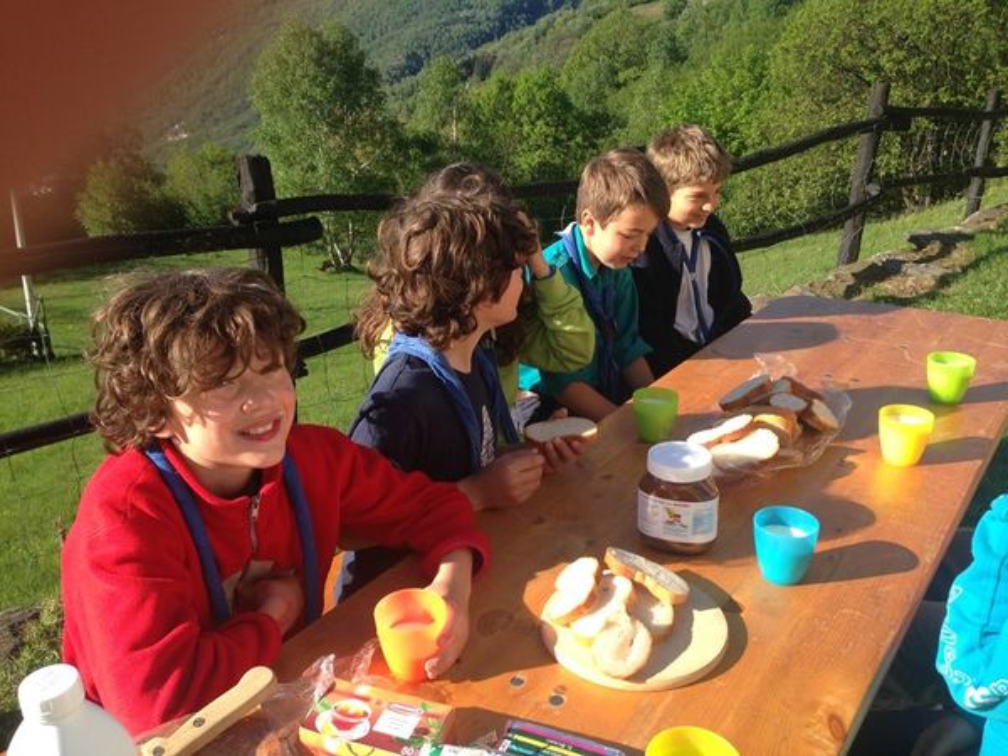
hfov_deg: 55.4
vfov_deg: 42.9
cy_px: 378
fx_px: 961
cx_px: 504
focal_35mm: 33
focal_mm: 4.12
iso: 50
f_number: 2.4
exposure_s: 1/713
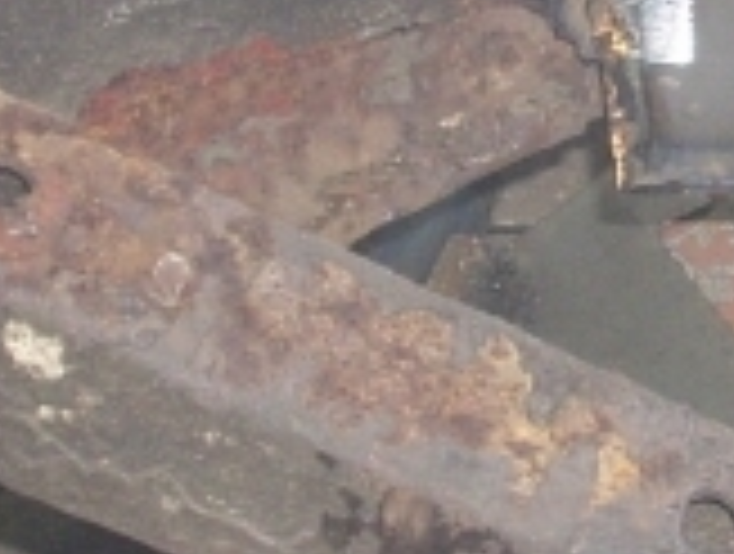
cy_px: -16
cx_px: 630
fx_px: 3613
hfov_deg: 11.5
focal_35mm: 170
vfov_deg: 8.7
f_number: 2.8
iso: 200
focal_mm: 6.2
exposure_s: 1/60
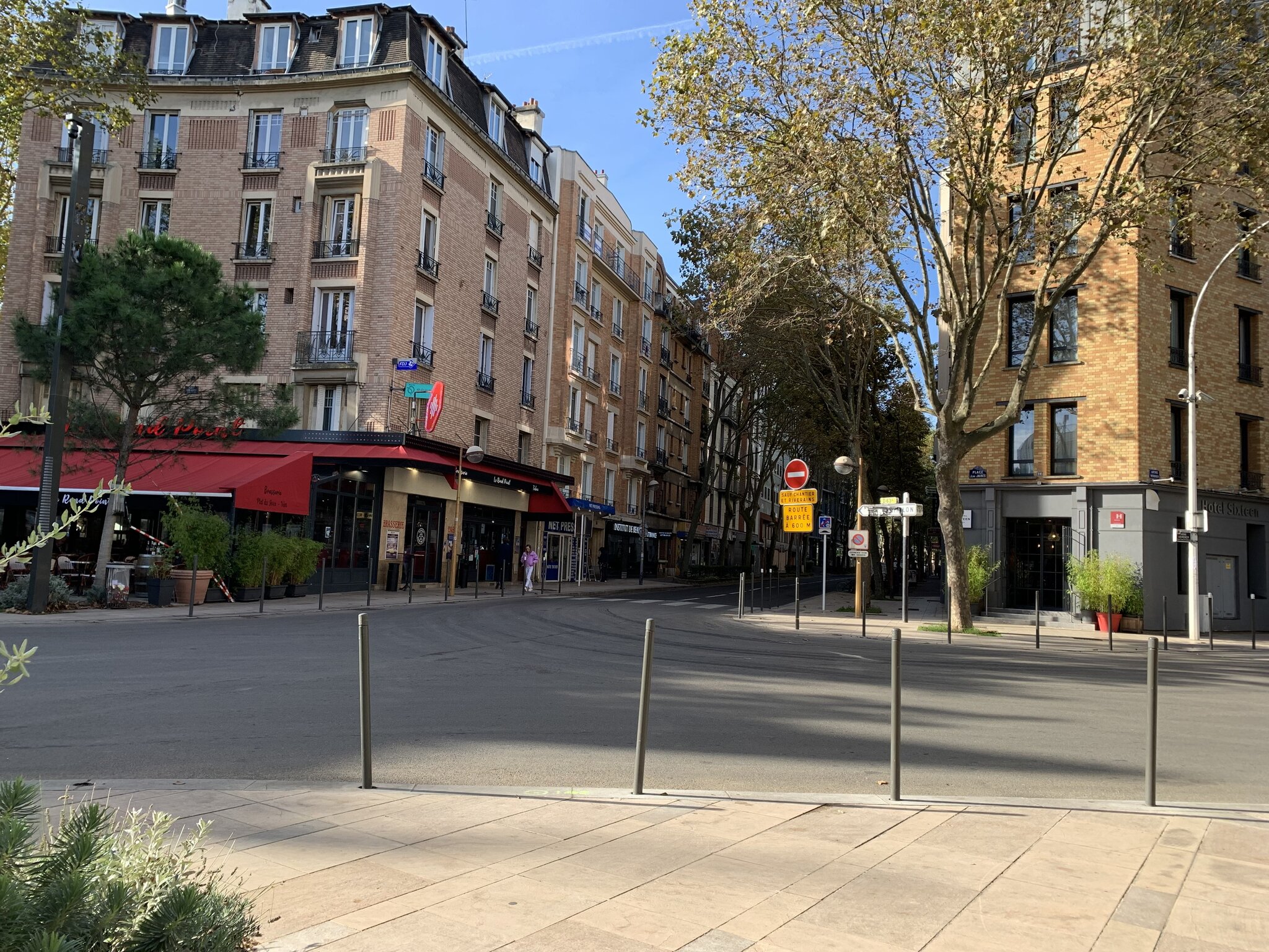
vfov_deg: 53.1
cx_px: 634
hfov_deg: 67.3
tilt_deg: +5.8
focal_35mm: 26
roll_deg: -2.7
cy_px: 476
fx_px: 953
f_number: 1.8
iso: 25
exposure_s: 1/567
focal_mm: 4.25
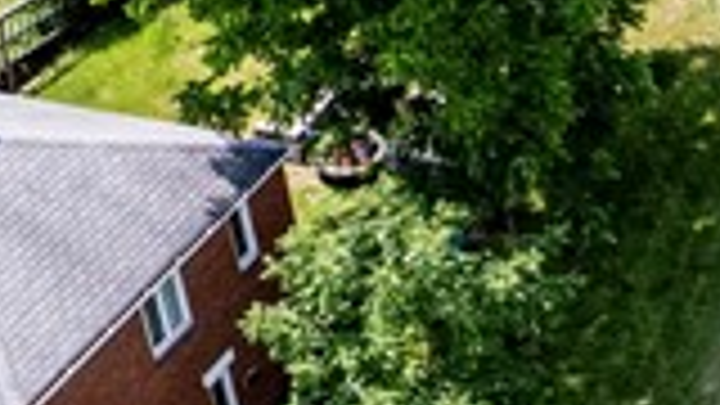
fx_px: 2978
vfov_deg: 7.7
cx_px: 1192
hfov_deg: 12.8
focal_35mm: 156
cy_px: 533
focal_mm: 8.38
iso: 100
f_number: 2.8
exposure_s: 1/1000
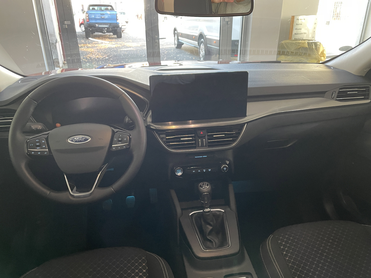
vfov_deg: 53.1
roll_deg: +1.0
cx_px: 186
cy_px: 139
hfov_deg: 67.3
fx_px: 279
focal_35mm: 26
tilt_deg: -23.7
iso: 320
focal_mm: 4.2
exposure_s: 1/58
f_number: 1.6
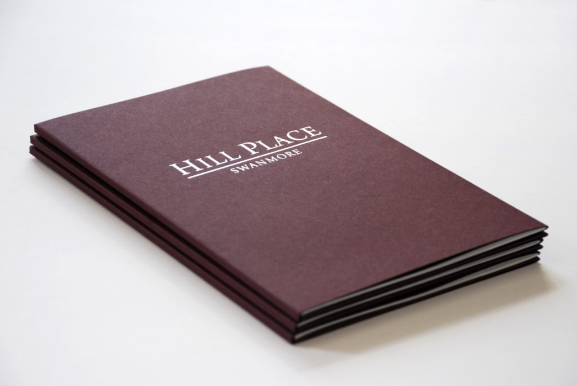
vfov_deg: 12.2
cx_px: 288
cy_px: 193
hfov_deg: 18.2
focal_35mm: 112
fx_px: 1805
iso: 250
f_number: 5.6
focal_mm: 75
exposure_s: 1/100
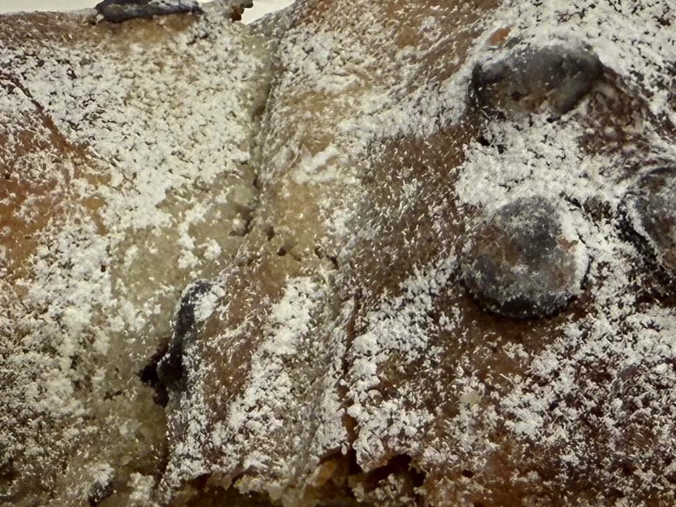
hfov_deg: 19.8
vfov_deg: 14.9
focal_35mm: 99
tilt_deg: -48.0
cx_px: 311
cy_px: 284
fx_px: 1934
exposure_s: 1/100
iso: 160
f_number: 2.2
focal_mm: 2.22
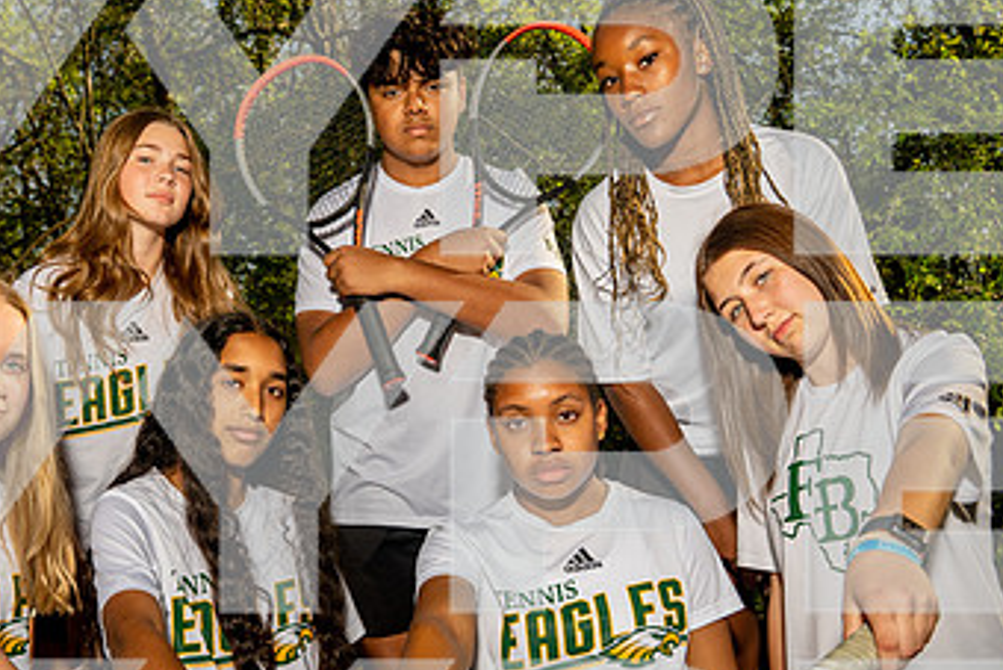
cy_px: 459
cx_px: 392
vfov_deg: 32.3
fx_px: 1143
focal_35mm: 41
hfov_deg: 47.1
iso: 125
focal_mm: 24
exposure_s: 1/250
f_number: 4.5
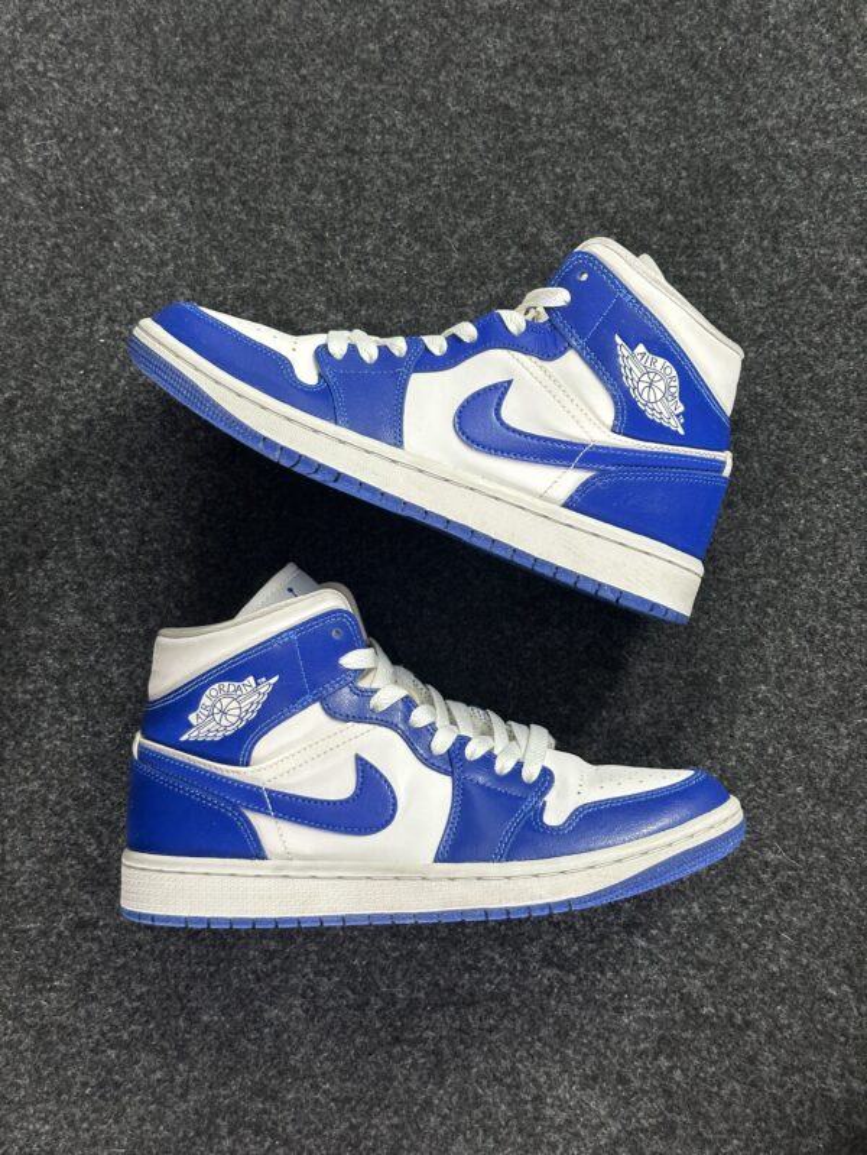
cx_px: 434
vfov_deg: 39.6
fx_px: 1602
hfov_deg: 30.3
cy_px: 578
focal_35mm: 48
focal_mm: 6.86
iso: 250
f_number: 1.78
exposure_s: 1/50
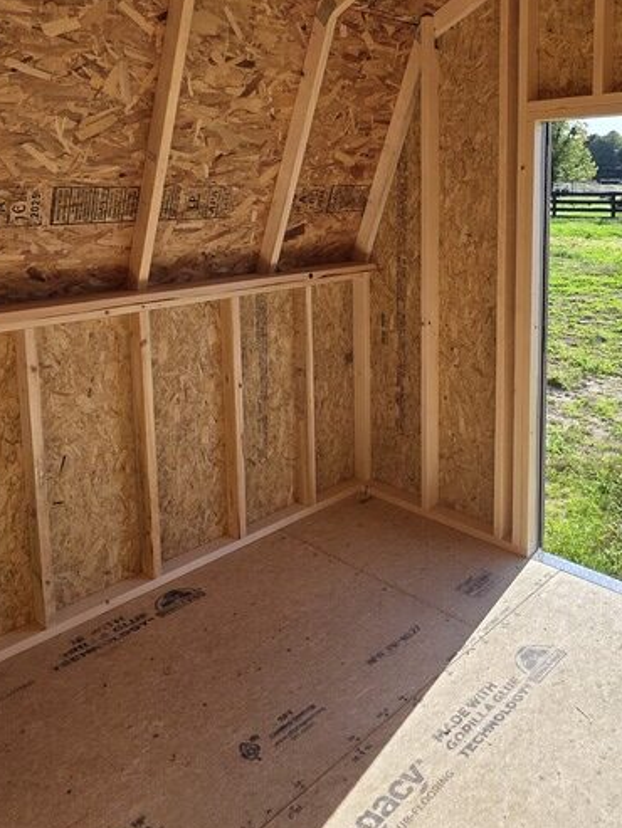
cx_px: 382
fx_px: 647
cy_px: 257
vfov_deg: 63.2
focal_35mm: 27
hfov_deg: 50.9
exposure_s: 1/1139
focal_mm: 2.2
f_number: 1.9
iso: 40
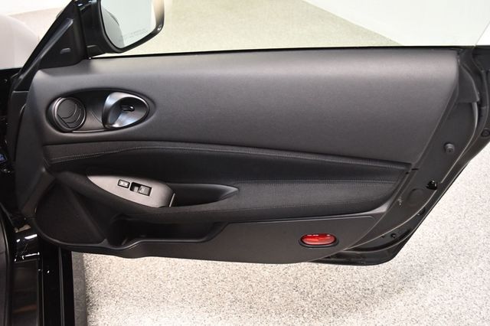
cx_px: 245
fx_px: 449
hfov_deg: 57.2
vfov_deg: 39.9
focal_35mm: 33
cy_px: 163
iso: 3200
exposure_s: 1/60
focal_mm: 22
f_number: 4
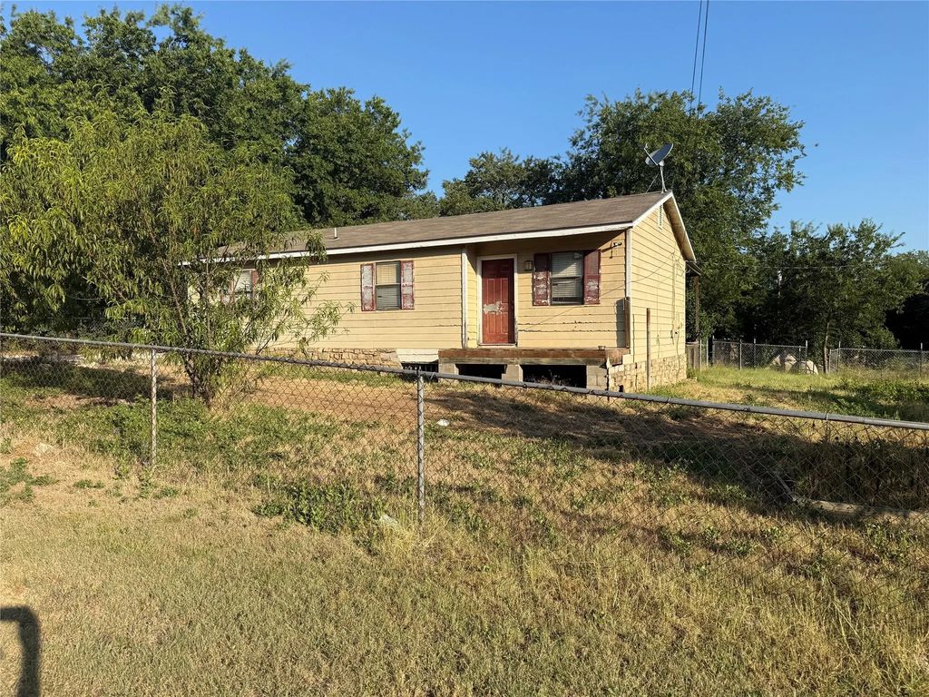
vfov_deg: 56.8
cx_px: 464
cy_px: 348
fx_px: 644
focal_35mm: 24
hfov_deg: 71.6
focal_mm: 6.76
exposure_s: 1/3279
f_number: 1.78
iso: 80
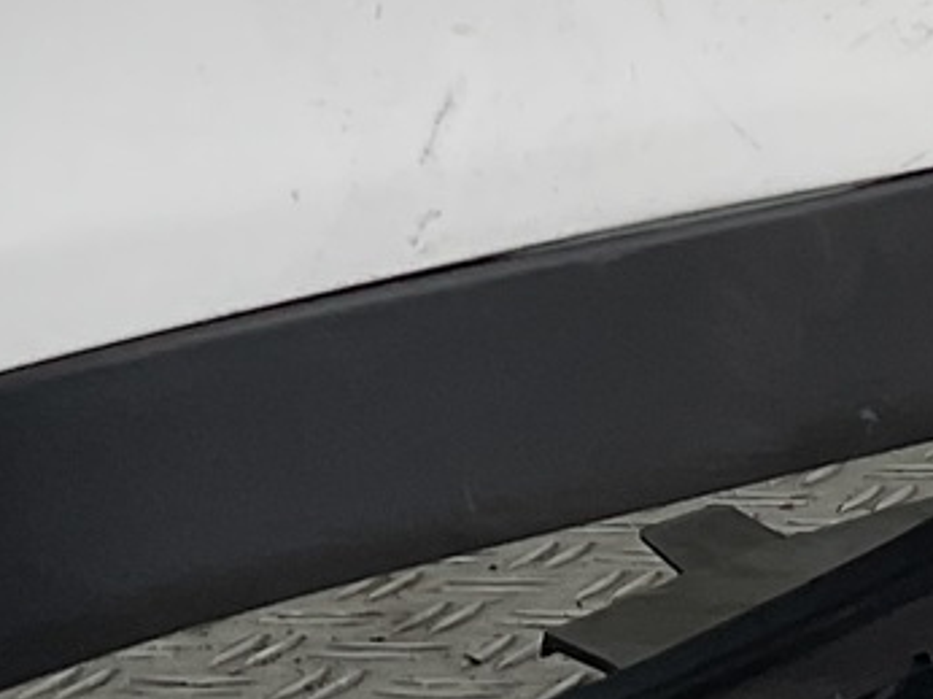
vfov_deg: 8.7
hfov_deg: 11.7
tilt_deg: -8.1
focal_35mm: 169
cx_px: 623
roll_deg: +3.9
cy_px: 92
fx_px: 4552
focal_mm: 3
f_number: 1.8
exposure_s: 1/375
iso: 16
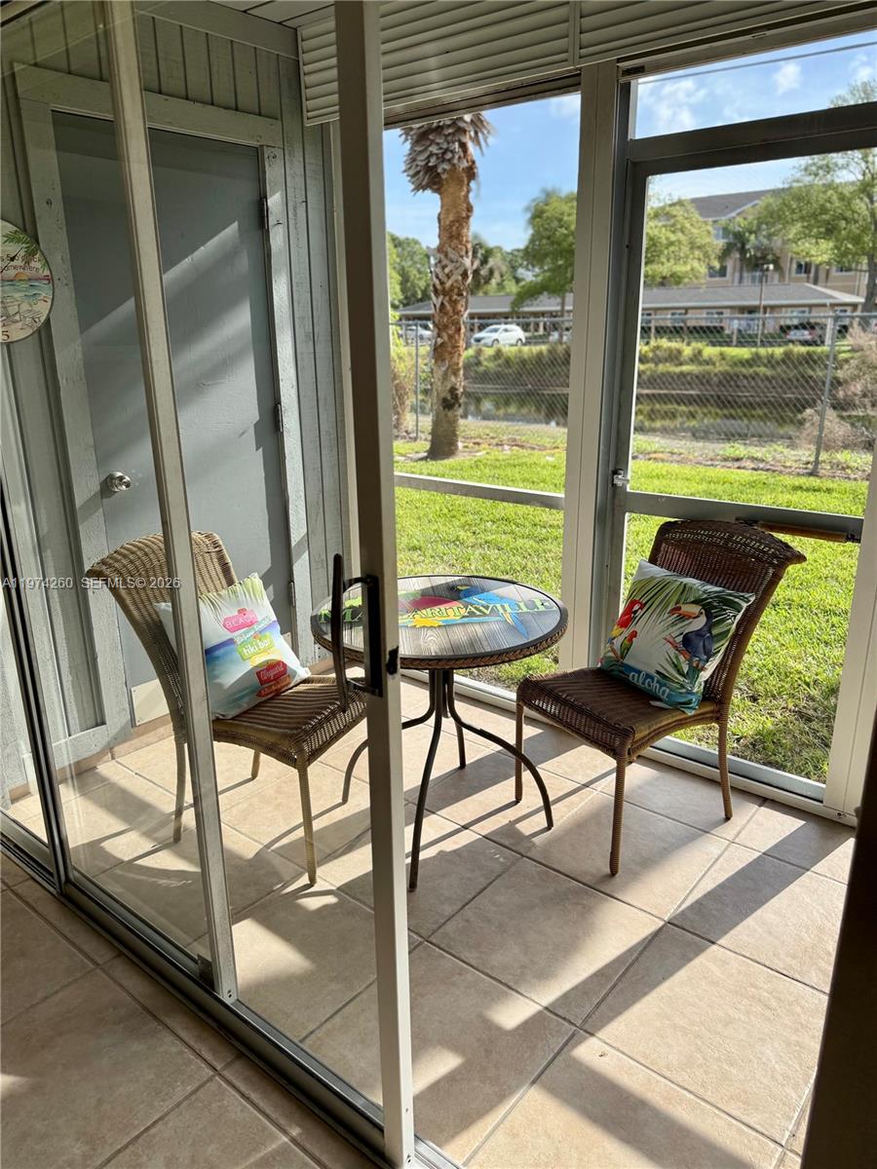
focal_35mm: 24
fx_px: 811
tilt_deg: -17.3
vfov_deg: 71.6
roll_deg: -0.4
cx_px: 438
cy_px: 584
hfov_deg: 56.8
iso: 100
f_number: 1.78
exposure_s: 1/2169
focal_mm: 6.76
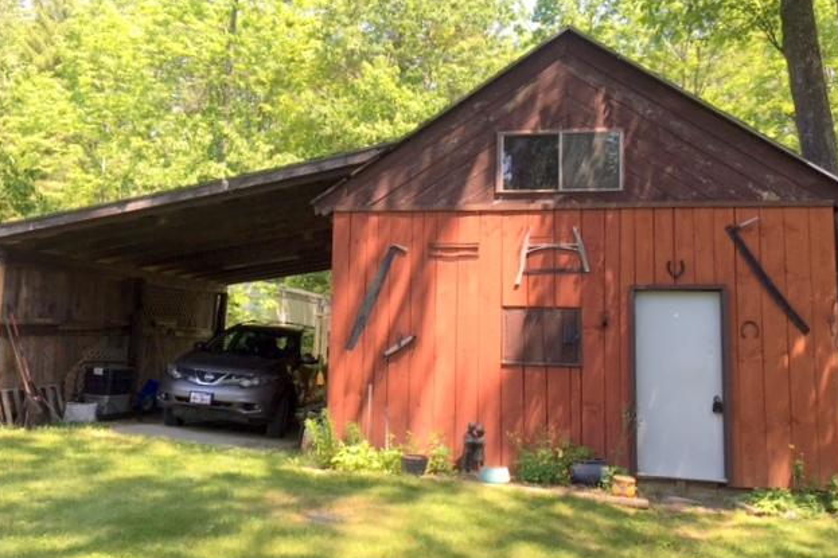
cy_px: 250
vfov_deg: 42.3
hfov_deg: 60.3
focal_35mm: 31
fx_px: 721
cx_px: 422
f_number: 2.2
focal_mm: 4.15
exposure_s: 1/227
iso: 25
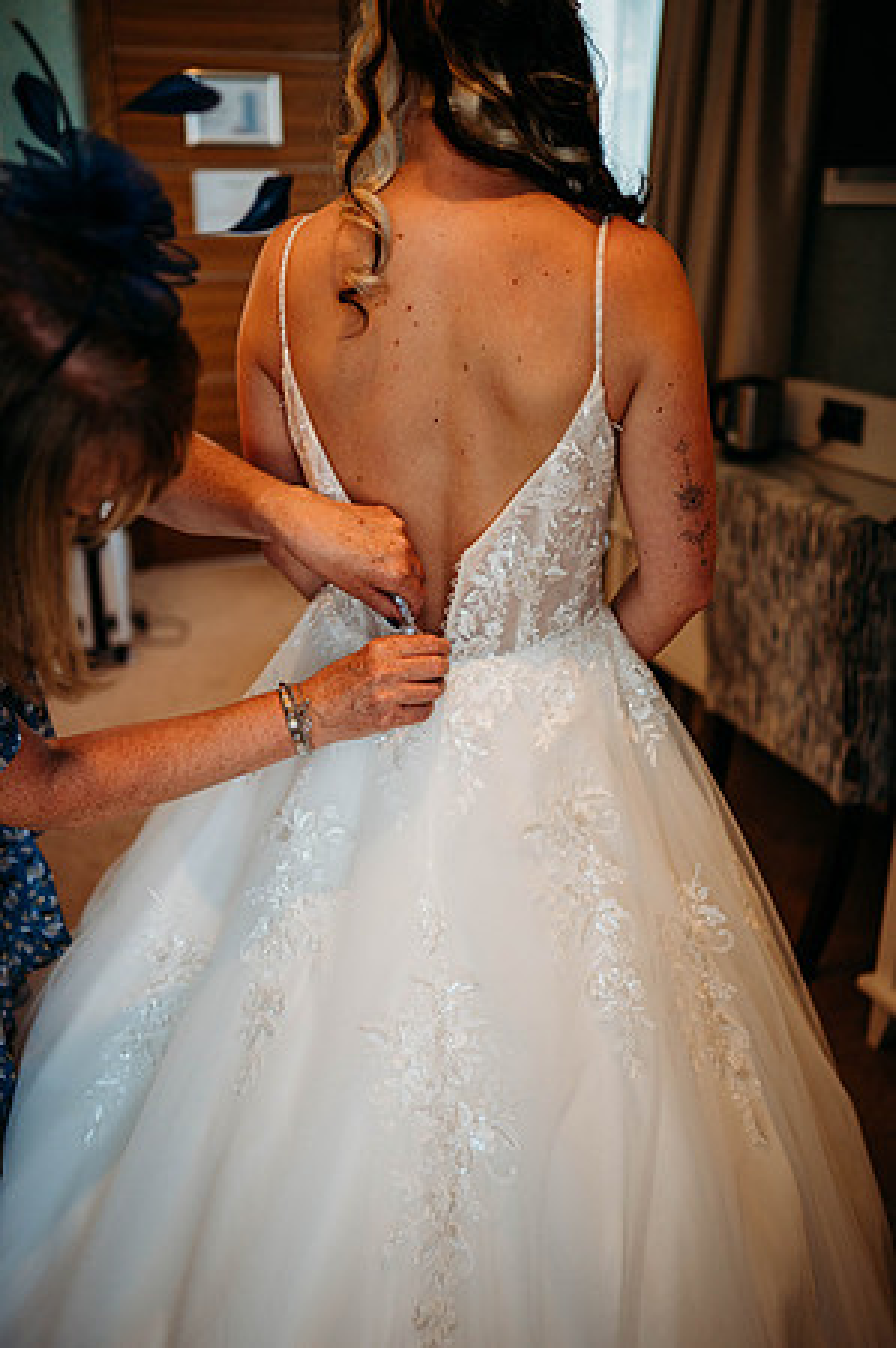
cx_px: 448
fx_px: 1310
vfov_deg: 54.5
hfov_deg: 37.8
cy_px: 674
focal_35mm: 35
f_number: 1.8
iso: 400
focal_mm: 35
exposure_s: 1/640
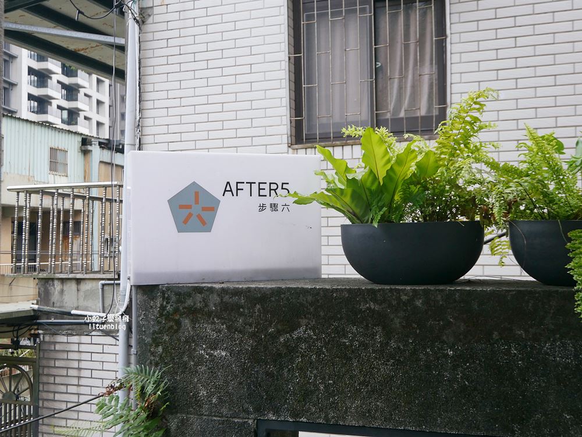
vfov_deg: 32.9
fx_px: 740
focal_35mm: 44
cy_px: 218
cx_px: 291
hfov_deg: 42.9
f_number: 4.6
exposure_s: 1/60
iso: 320
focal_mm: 22
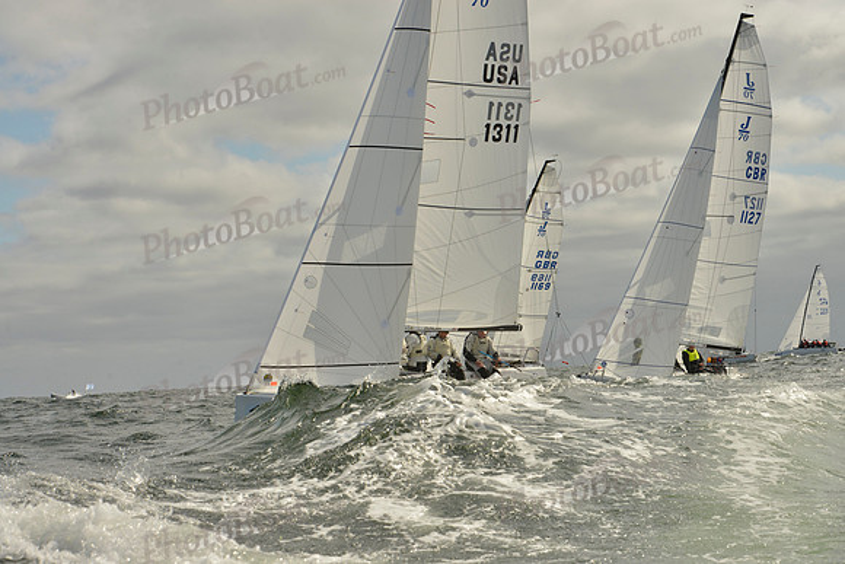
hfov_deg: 28.8
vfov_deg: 19.5
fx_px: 1643
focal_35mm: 70
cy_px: 282
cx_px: 422
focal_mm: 70
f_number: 11
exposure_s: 1/1600
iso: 400
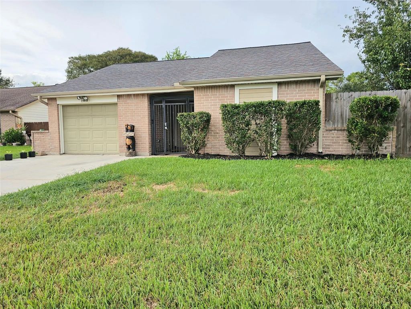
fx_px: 273
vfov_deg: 58.9
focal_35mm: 23
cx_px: 206
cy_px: 154
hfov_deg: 73.9
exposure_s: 1/370
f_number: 1.7
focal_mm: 6.3
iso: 10
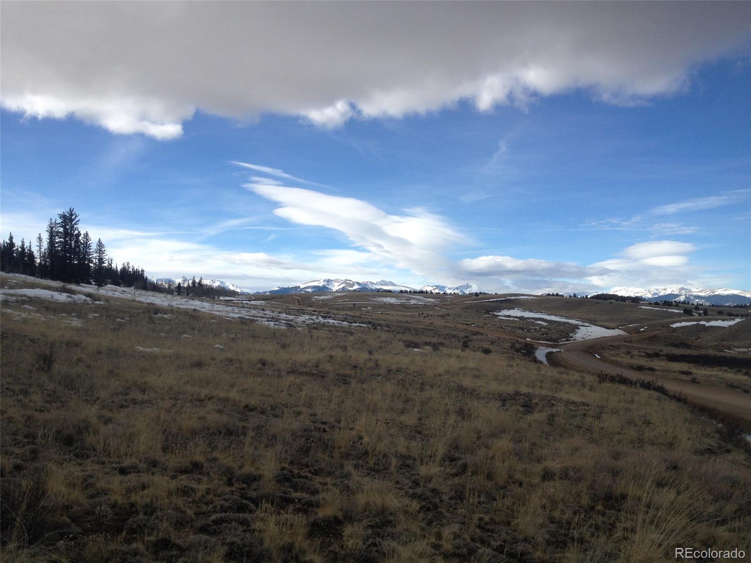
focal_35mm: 35
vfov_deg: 40.7
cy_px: 282
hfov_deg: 52.6
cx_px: 376
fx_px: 759
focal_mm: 4.28
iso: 50
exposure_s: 1/1672
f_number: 2.4
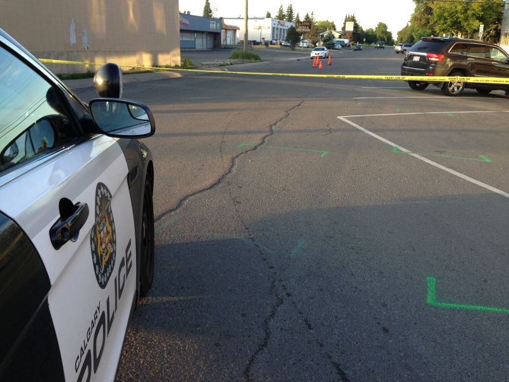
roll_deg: -1.7
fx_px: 485
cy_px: 191
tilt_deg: -20.2
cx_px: 254
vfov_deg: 42.9
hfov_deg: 55.4
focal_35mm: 33
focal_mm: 4.12
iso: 50
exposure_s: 1/120
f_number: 2.4
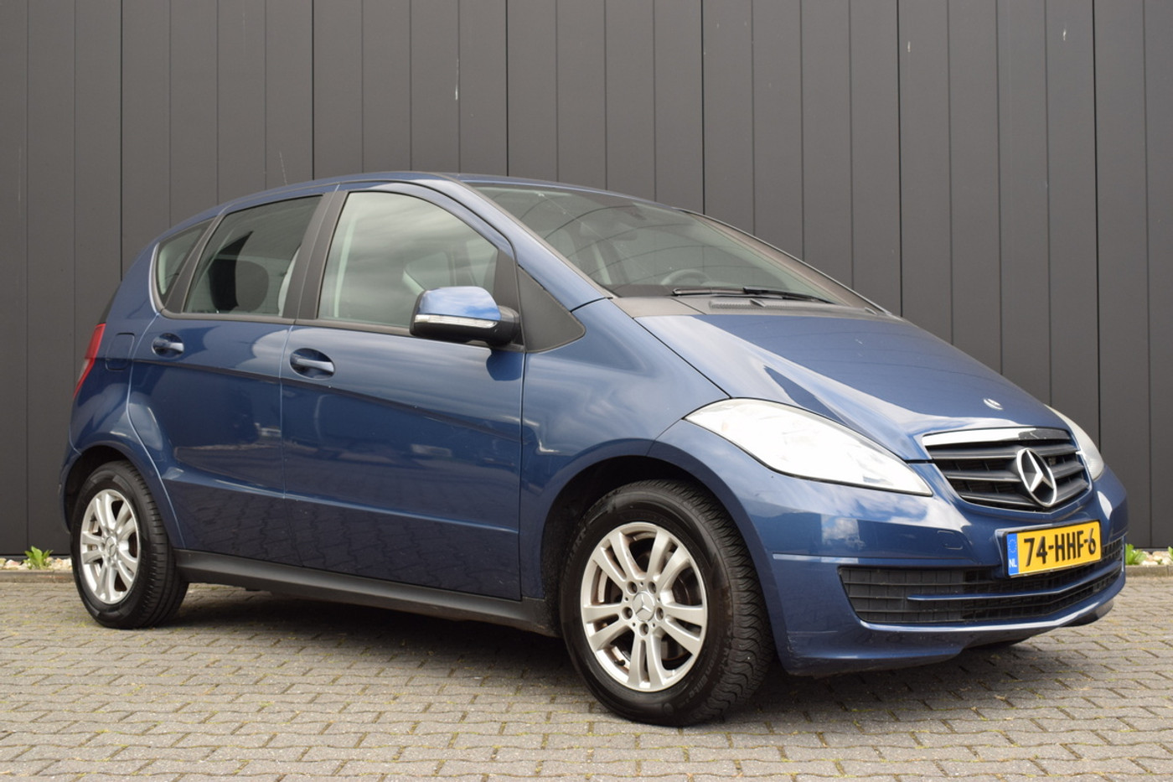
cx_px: 586
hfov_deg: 42.3
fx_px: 1515
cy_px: 391
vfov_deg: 28.9
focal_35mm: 46
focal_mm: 31
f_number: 7.1
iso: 400
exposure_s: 1/200
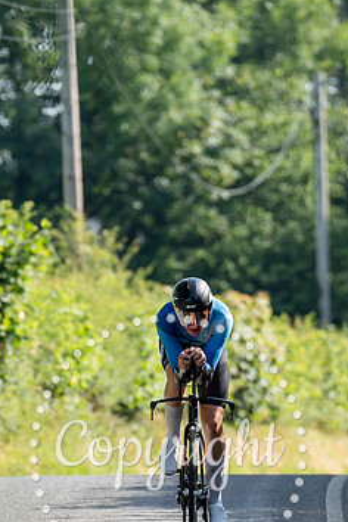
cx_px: 121
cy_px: 475
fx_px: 8105
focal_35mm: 559
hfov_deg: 2.5
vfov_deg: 3.7
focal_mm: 200
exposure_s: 1/1000
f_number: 3.5
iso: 250
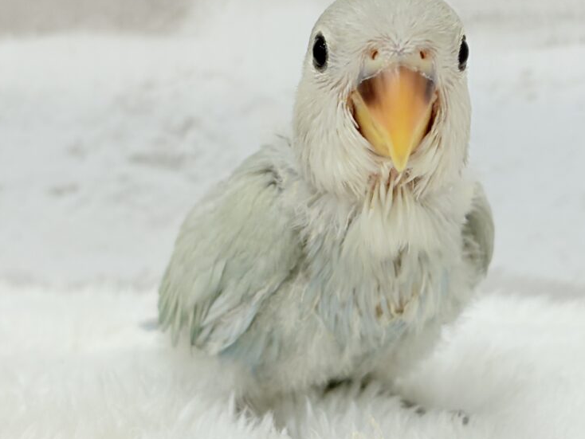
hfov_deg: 23.0
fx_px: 1437
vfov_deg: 17.3
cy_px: 144
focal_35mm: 85
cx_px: 343
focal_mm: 5.96
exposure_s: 1/100
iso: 64
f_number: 1.6
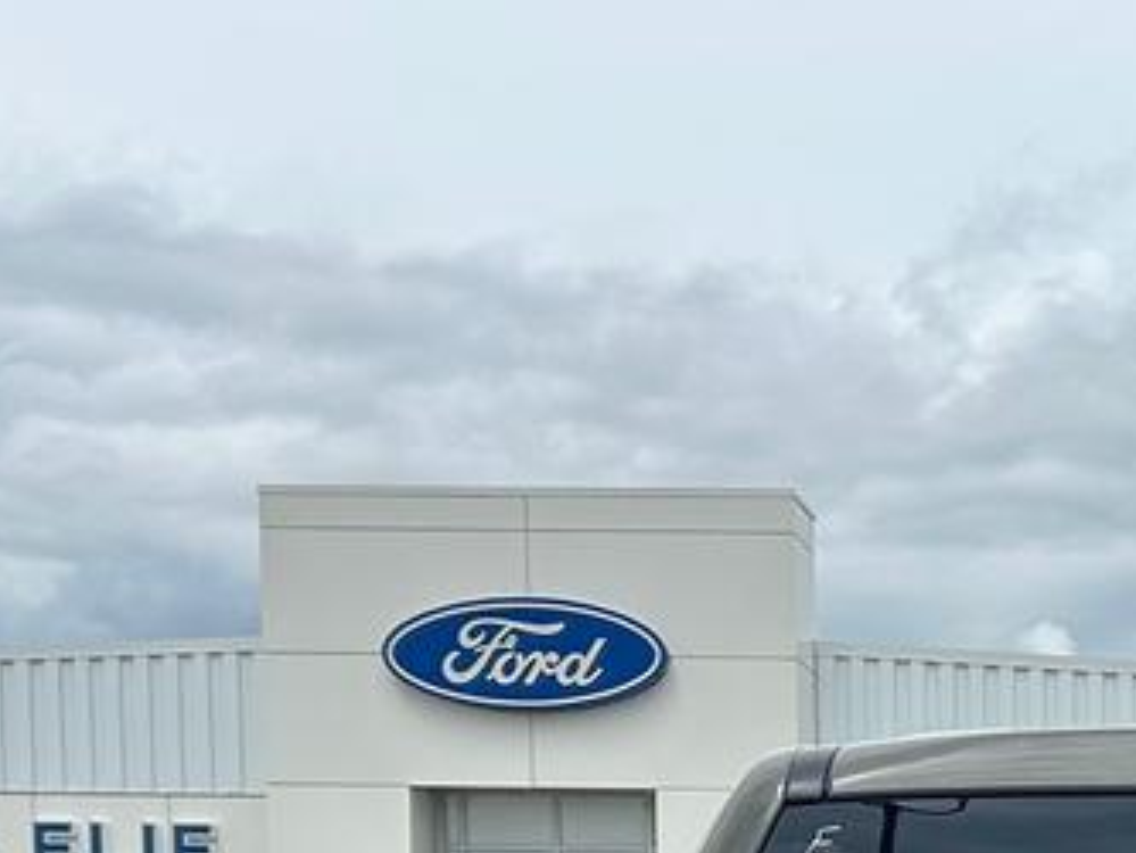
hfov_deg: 18.3
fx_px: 3283
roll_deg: +2.2
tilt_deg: -4.1
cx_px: 1487
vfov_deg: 13.5
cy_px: 1457
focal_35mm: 100
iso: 50
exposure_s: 1/4630
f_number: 1.5
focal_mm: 5.7
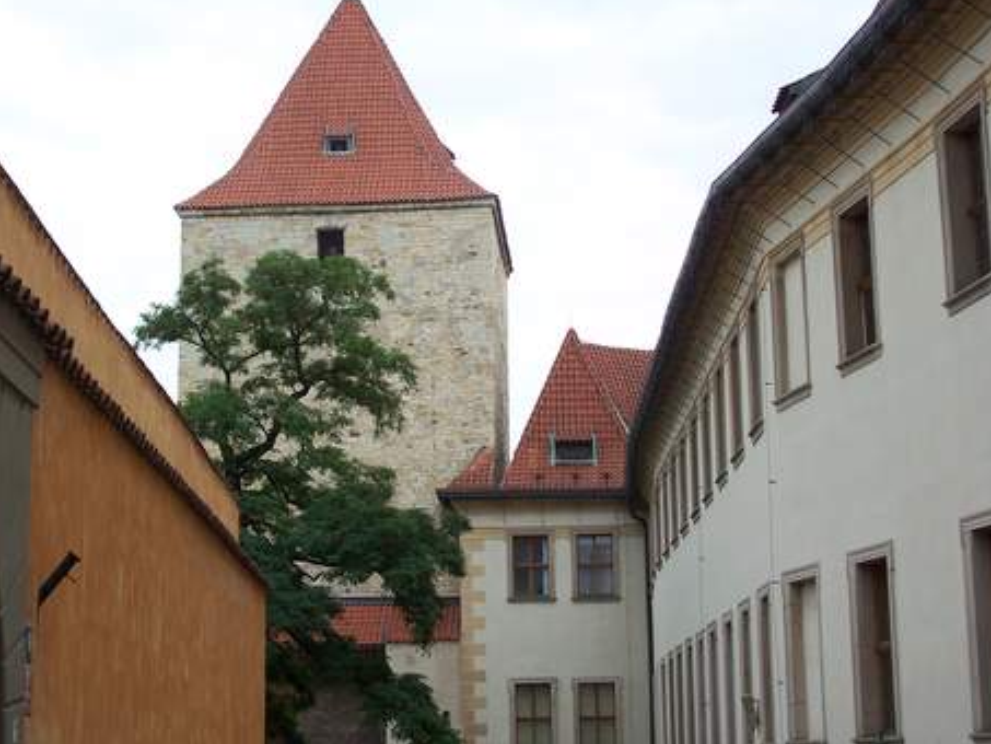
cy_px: 326
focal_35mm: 72
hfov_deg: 27.0
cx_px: 381
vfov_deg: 20.4
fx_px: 2062
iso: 64
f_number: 3.2
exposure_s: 1/320
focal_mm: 10.7
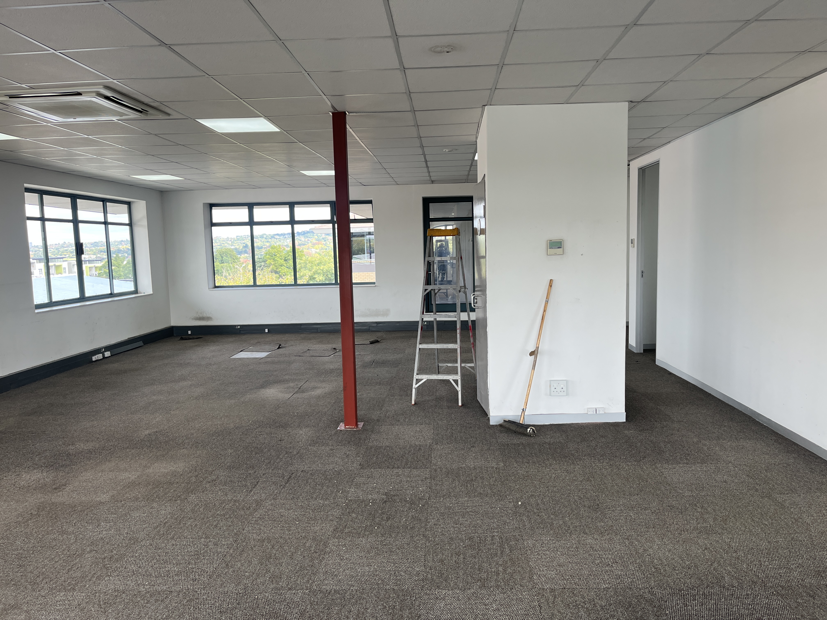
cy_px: 310
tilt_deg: -6.1
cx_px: 414
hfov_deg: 67.3
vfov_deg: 53.1
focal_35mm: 26
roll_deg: +1.3
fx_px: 621
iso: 50
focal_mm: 5.1
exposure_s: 1/175
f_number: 1.6
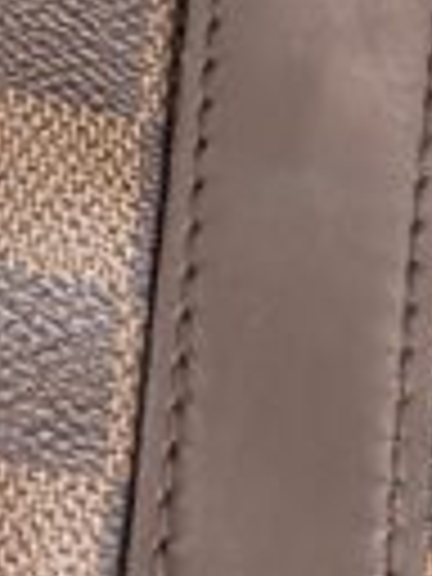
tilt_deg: -29.6
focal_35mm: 150
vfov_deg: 12.3
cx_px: -423
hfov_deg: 9.3
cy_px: -387
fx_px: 2496
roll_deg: -4.4
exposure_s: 1/60
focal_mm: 6.76
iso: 125
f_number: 1.78
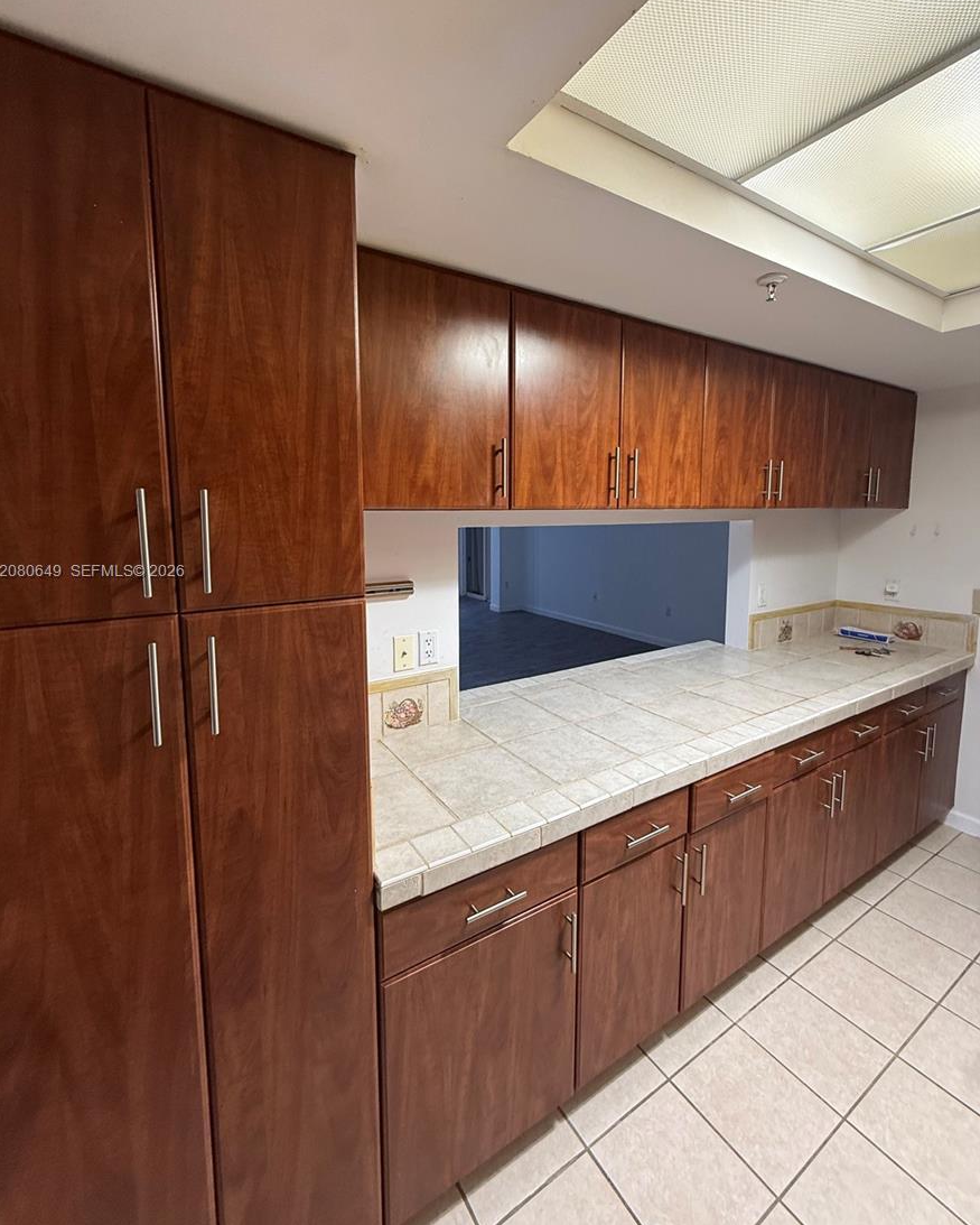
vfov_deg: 96.6
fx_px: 544
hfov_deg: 84.1
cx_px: 482
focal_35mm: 15
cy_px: 573
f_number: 2.2
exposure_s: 1/120
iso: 200
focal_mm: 2.22
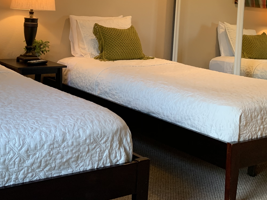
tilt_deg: +1.9
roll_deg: -4.7
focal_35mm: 53
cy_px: 8
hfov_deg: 35.4
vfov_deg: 26.3
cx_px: 67
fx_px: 409
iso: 125
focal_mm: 4.25
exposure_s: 1/60
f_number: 1.8
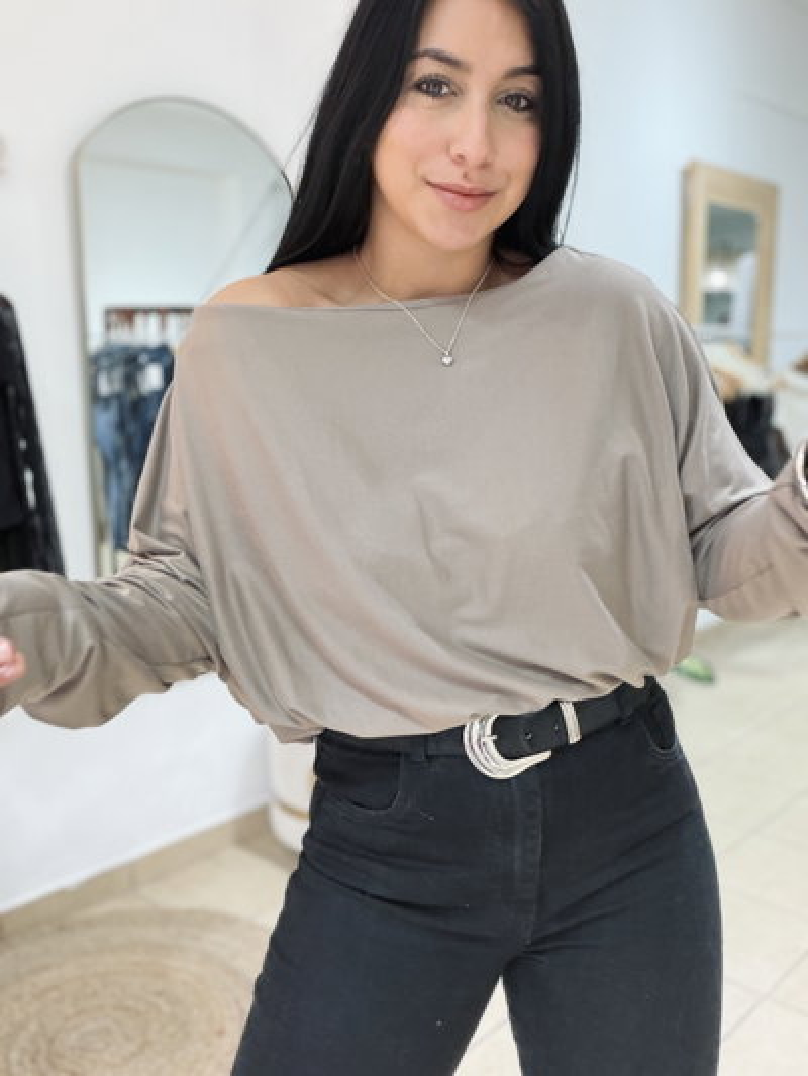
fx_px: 933
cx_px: 404
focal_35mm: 30
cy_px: 538
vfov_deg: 60.0
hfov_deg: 46.8
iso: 125
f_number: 1.9
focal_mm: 2.71
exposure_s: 1/50
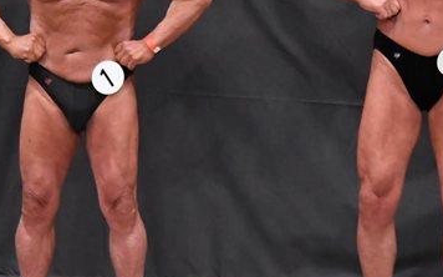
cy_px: 59
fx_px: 6431
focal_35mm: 533
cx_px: 191
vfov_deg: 2.5
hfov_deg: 3.9
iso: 5000
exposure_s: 1/400
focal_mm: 160
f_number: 5.6
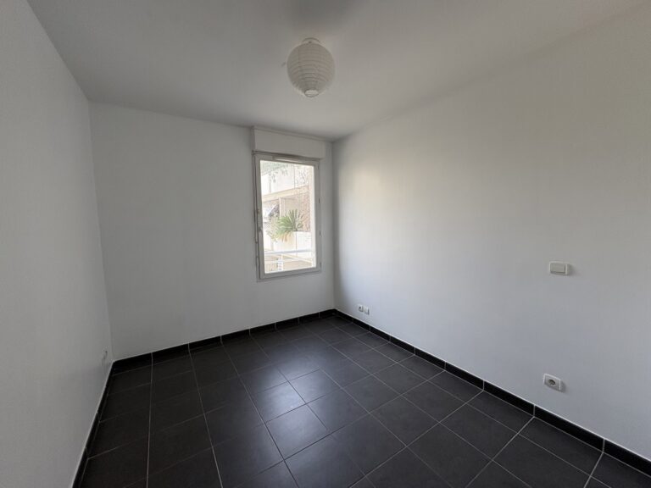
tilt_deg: -4.4
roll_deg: +1.1
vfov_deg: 85.7
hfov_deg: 102.1
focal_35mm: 14
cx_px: 326
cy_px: 244
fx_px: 263
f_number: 2.2
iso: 64
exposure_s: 1/99
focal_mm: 2.22
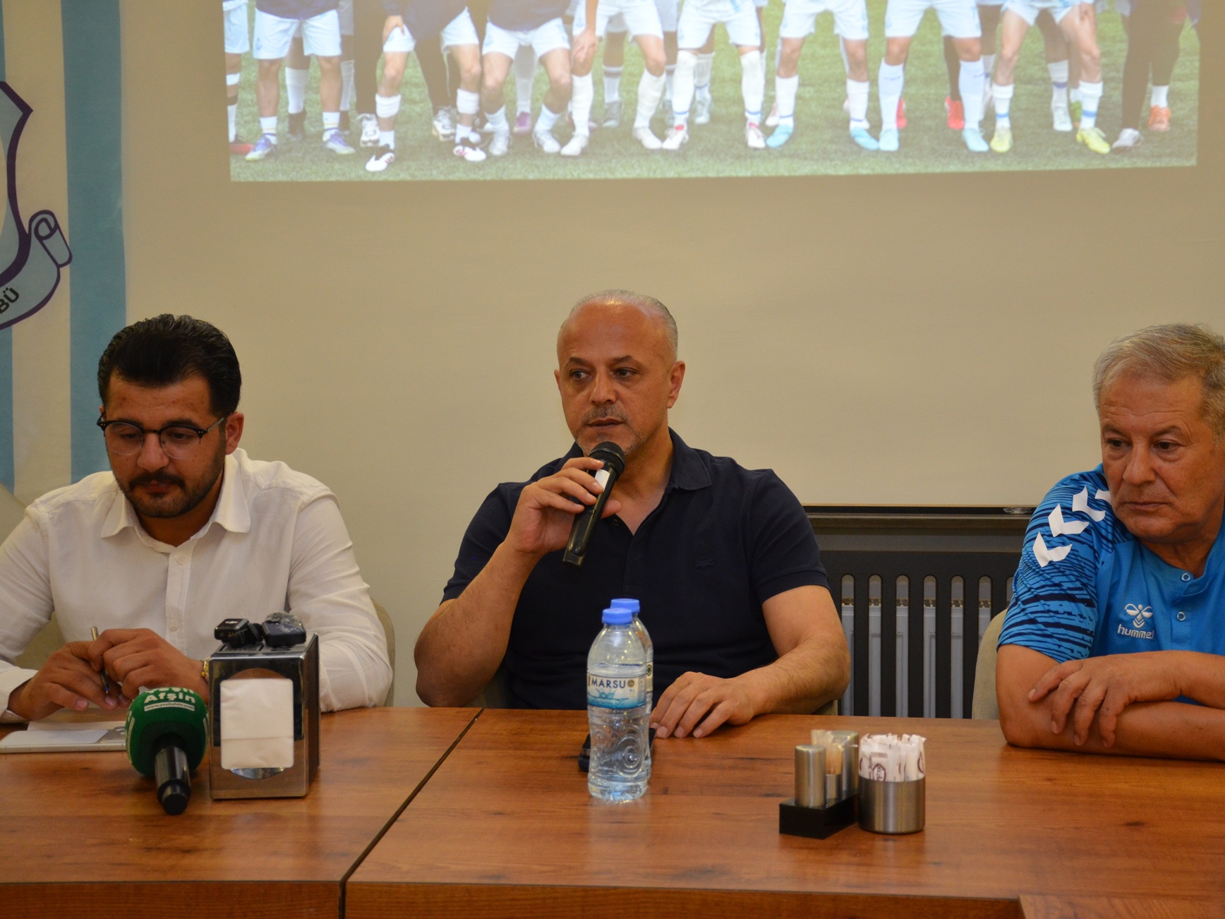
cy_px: 455
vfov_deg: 23.3
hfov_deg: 30.7
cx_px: 683
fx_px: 2229
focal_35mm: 63
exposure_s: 1/60
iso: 800
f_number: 4.2
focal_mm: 38
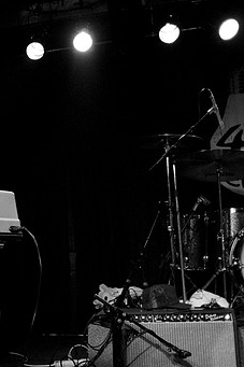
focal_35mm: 51
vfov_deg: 38.9
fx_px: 519
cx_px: -51
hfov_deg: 24.0
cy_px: 202
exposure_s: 1/25
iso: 800
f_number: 2.8
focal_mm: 20
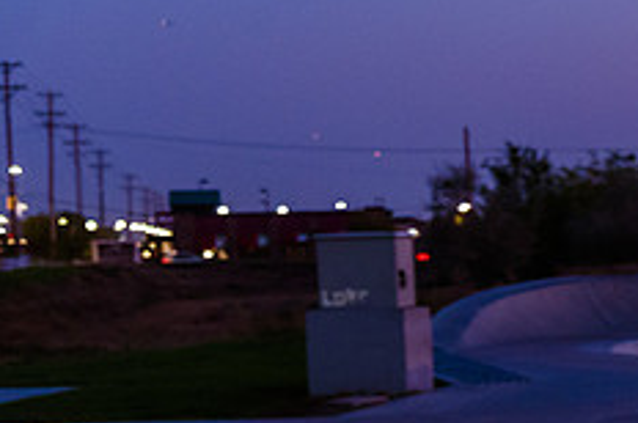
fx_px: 2301
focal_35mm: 130
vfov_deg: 10.3
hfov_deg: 15.4
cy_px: 522
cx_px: 707
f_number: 4
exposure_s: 1/40
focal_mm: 52
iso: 4000
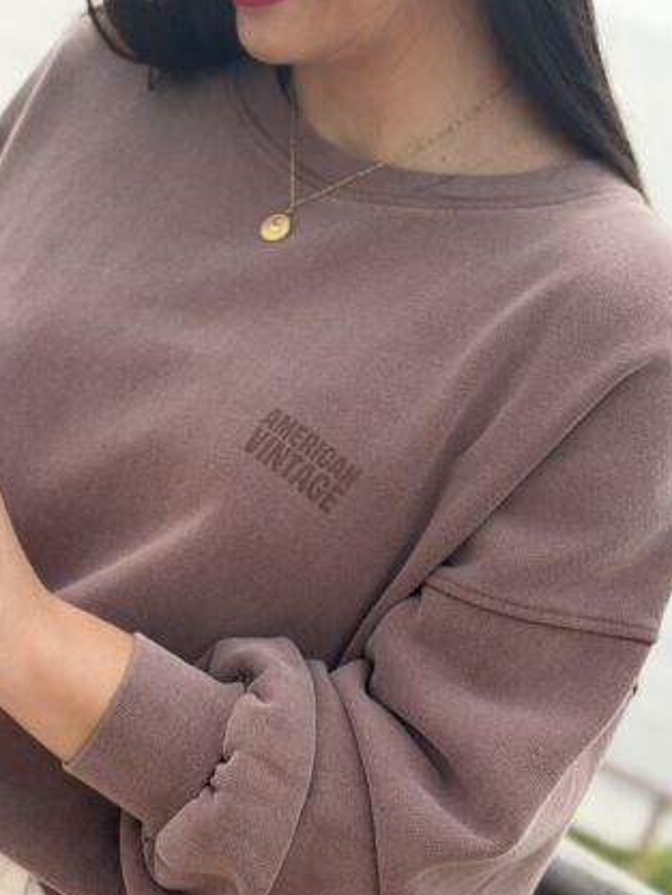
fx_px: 1785
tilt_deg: -16.9
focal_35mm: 69
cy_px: 487
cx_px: 324
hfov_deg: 21.3
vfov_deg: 28.1
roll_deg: -19.7
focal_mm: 6.93
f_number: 1.8
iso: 100
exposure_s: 1/1656
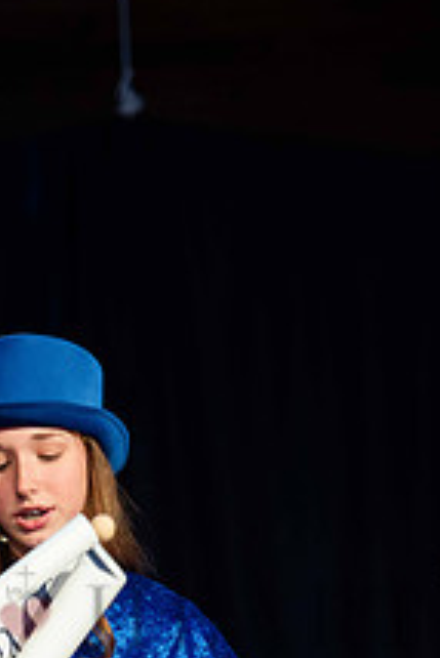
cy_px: 670
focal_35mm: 326
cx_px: 6
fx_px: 5967
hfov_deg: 4.2
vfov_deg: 6.3
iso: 1000
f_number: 2.8
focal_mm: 155
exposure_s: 1/125
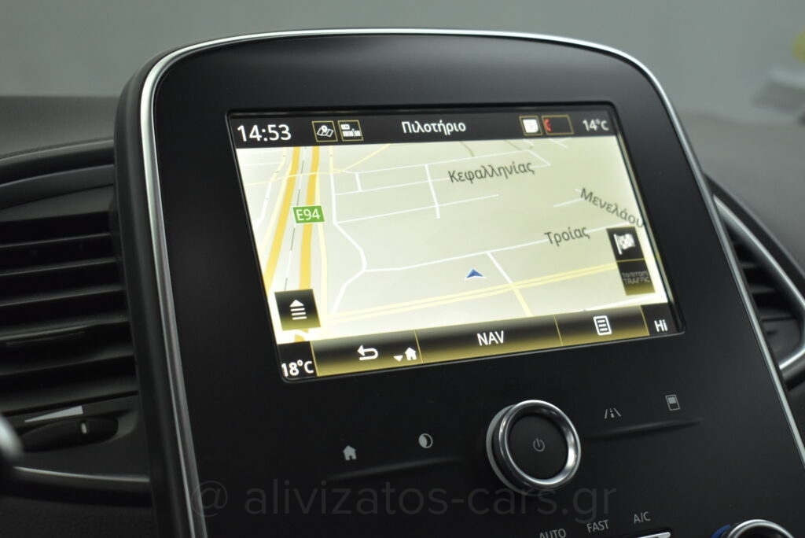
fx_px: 1275
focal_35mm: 57
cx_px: 402
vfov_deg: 23.8
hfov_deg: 35.0
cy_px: 269
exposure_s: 1/125
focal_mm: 38
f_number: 4.8
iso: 1600
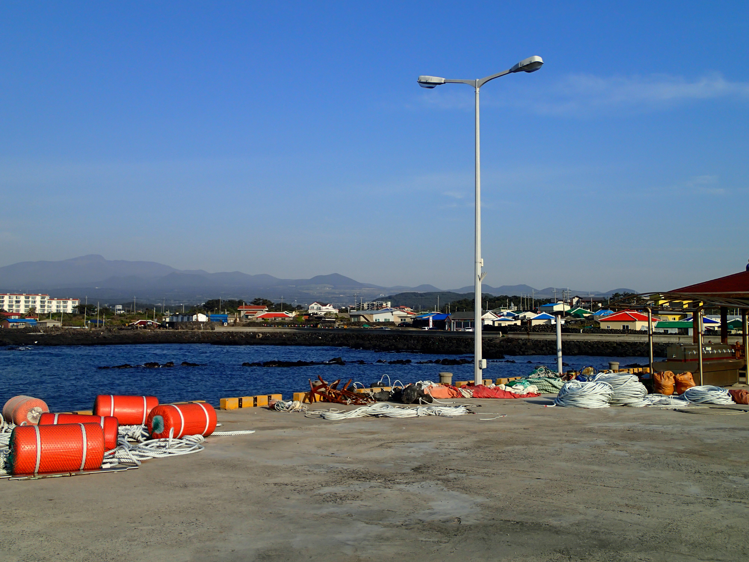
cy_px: 281
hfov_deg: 46.8
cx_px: 374
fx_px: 865
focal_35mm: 40
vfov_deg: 36.0
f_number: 11
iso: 100
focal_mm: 7.34
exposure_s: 1/160
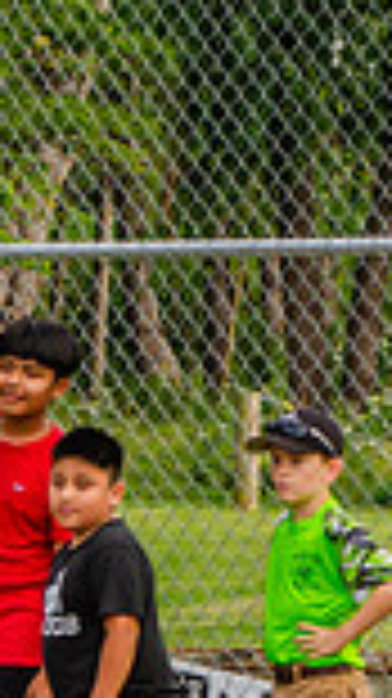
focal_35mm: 480
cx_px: -554
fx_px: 8884
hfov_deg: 2.5
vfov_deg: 4.5
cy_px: 536
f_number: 7.1
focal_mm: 82
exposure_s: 1/200
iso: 200
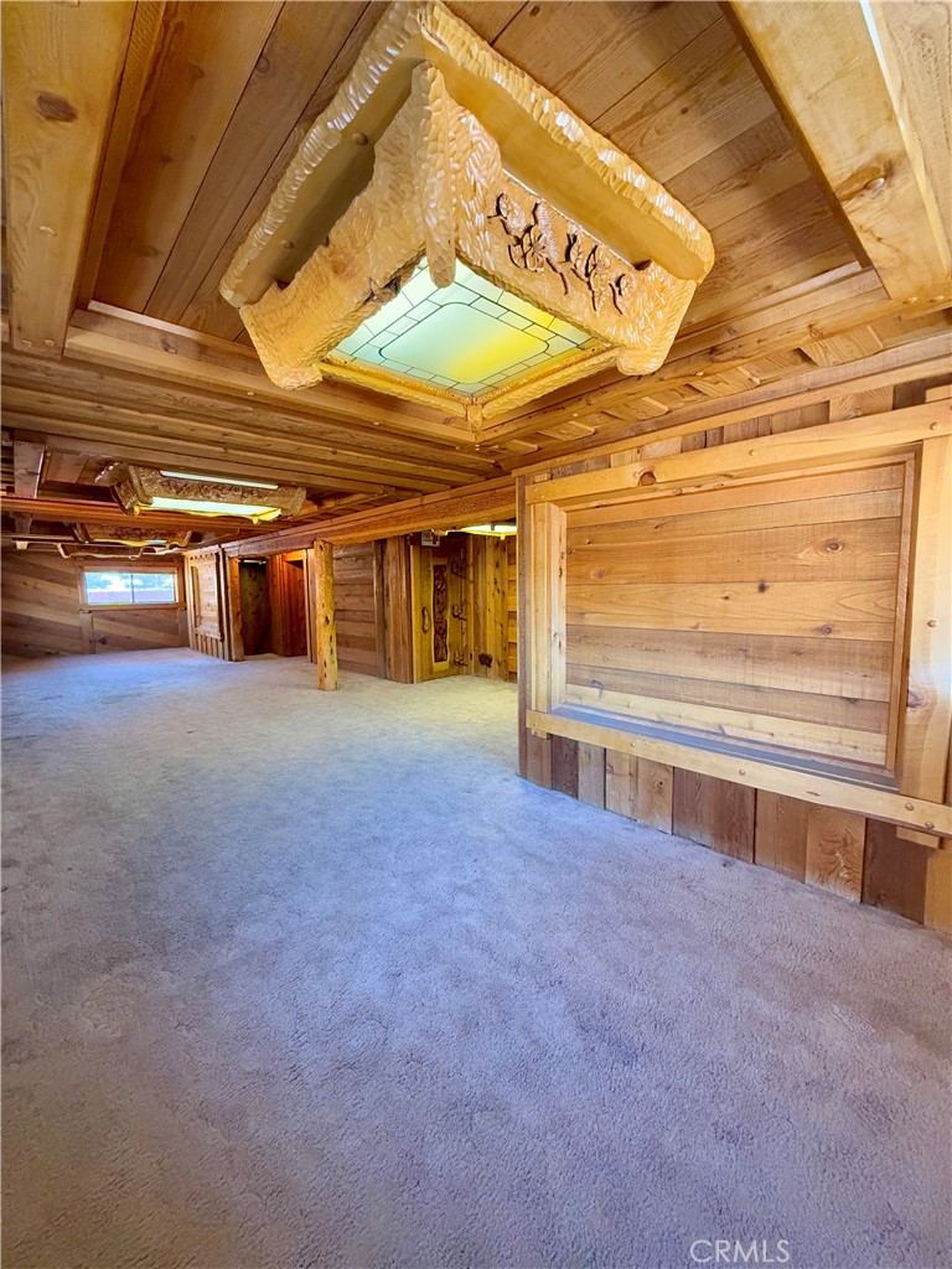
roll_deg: +0.5
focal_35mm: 14
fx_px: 513
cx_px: 476
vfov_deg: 102.1
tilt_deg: -4.7
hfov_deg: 85.7
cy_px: 634
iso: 500
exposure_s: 1/60
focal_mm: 2.22
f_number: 2.2
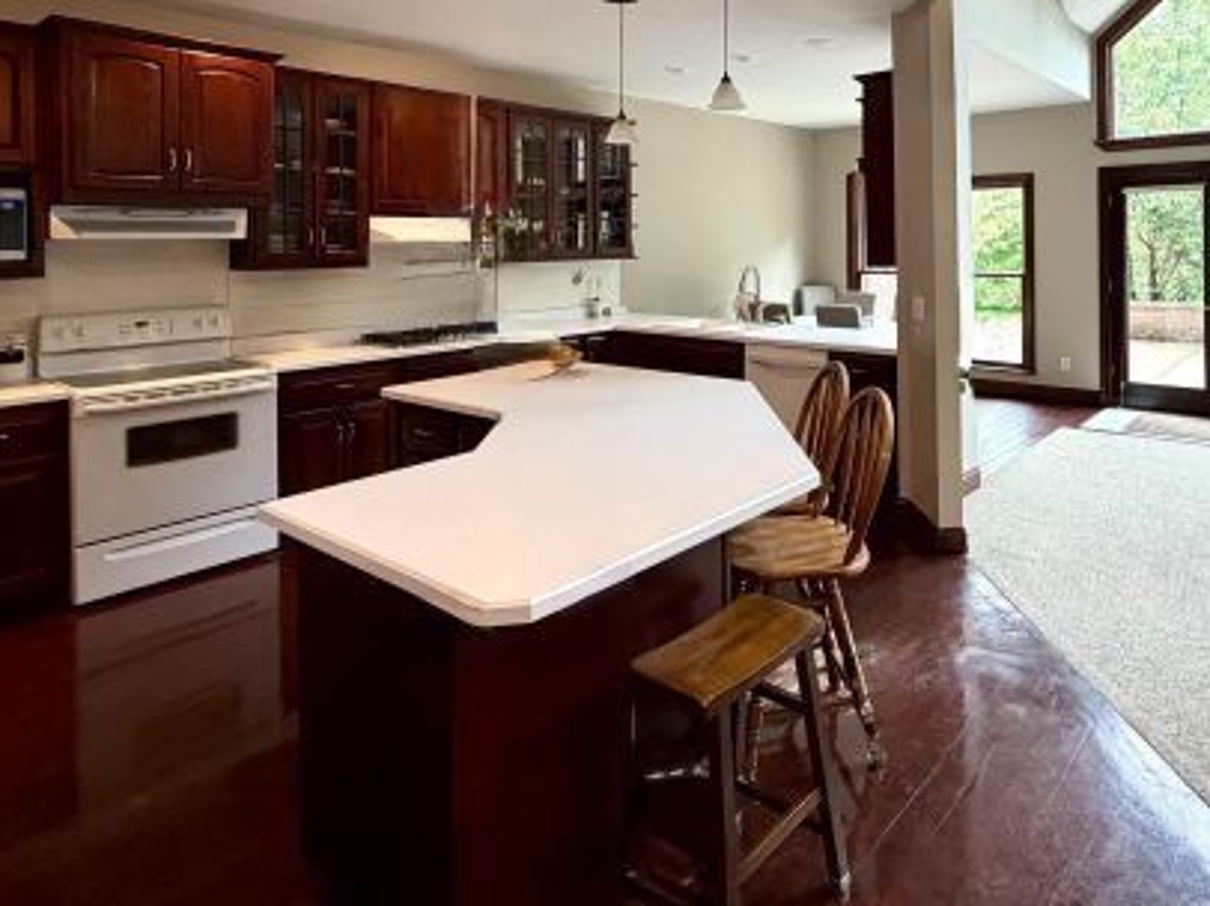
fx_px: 803
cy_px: 244
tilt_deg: +0.2
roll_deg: +0.6
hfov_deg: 72.4
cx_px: 776
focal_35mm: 23
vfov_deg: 56.4
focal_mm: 2.22
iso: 160
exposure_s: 1/60
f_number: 2.2
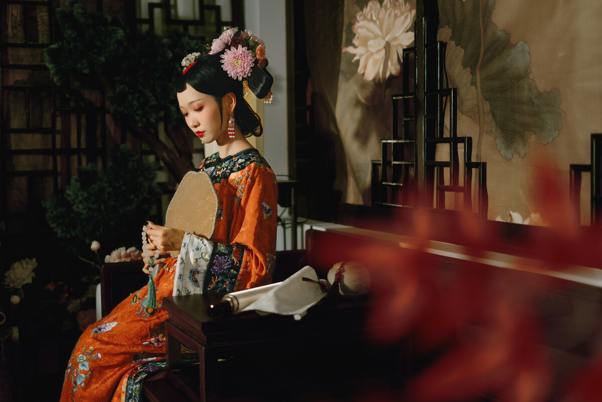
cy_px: 201
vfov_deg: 27.0
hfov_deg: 39.6
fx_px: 836
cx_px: 301
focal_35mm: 50
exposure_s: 1/160
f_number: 2
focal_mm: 50
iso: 100
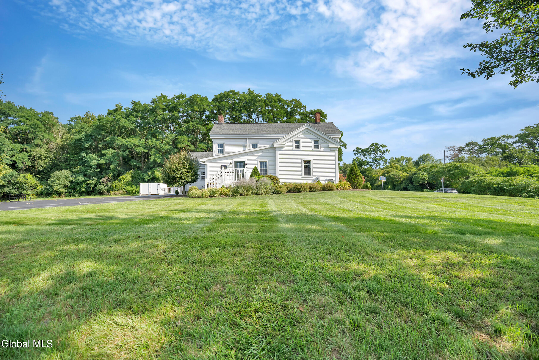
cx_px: 270
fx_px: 240
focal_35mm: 16
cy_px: 180
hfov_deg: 96.7
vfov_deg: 73.8
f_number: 4
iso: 250
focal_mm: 16
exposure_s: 1/2000
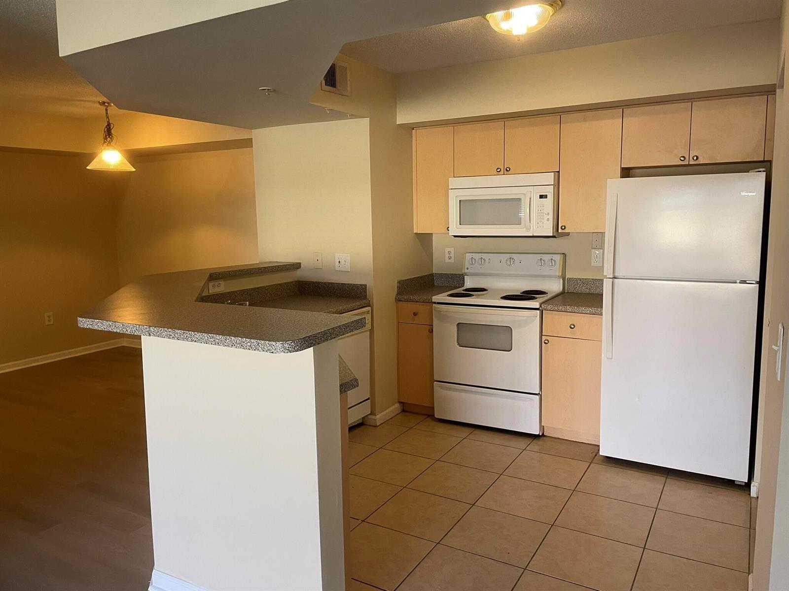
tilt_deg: -8.1
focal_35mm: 26
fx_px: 593
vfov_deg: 53.1
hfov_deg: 67.3
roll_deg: +1.8
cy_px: 296
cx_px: 394
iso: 160
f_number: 1.6
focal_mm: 4.2
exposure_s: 1/60
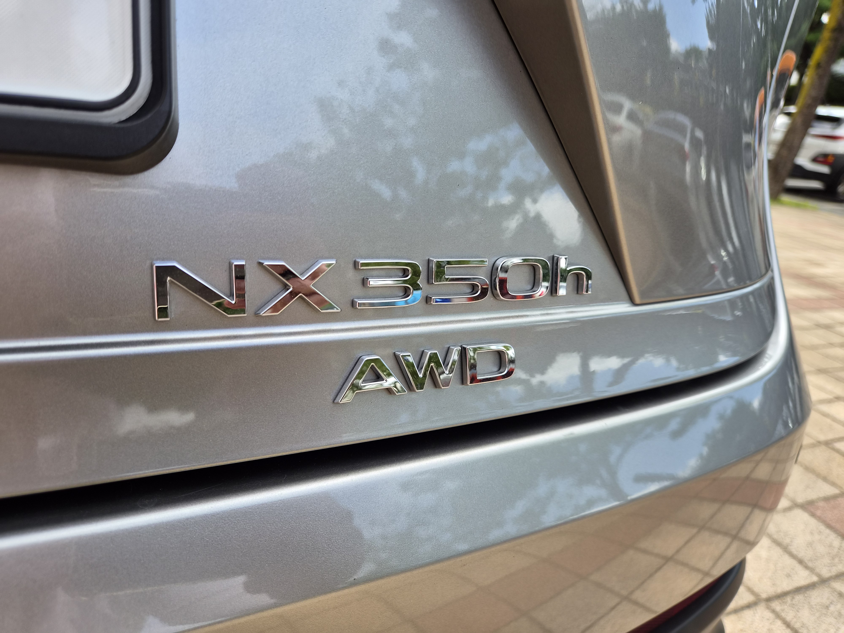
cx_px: 422
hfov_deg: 73.9
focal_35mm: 23
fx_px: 561
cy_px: 316
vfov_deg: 58.9
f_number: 1.8
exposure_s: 1/890
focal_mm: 5.4
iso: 80
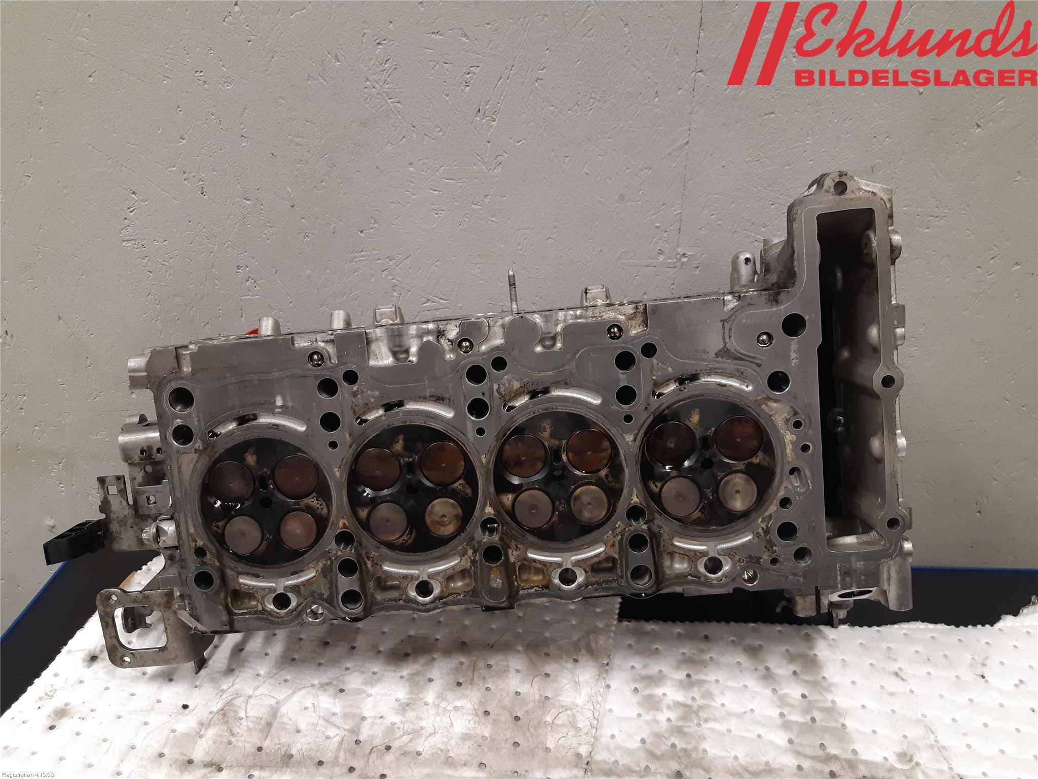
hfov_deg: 67.3
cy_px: 390
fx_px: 780
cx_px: 519
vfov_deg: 53.1
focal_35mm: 26
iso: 125
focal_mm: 3.93
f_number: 1.7
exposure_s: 1/50
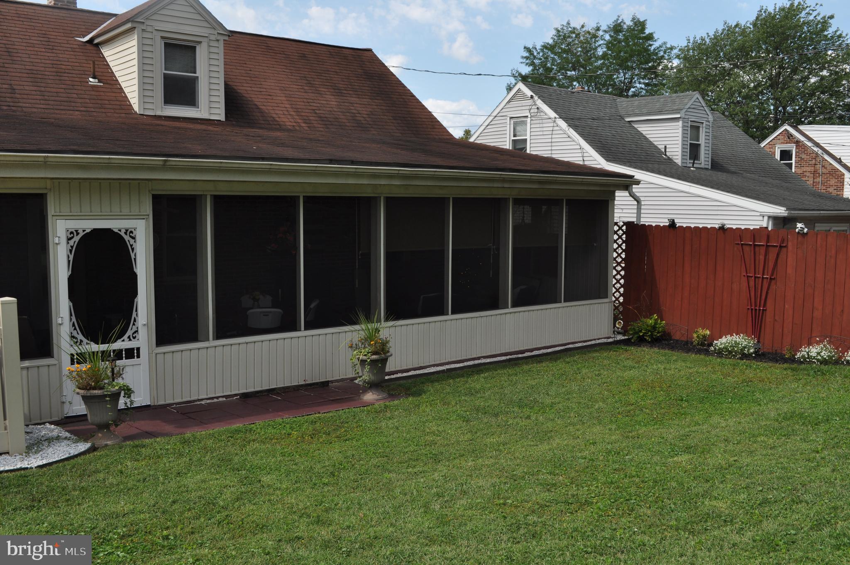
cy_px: 282
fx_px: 849
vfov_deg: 36.8
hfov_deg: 53.2
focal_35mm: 36
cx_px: 425
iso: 200
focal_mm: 24
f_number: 13
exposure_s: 1/200
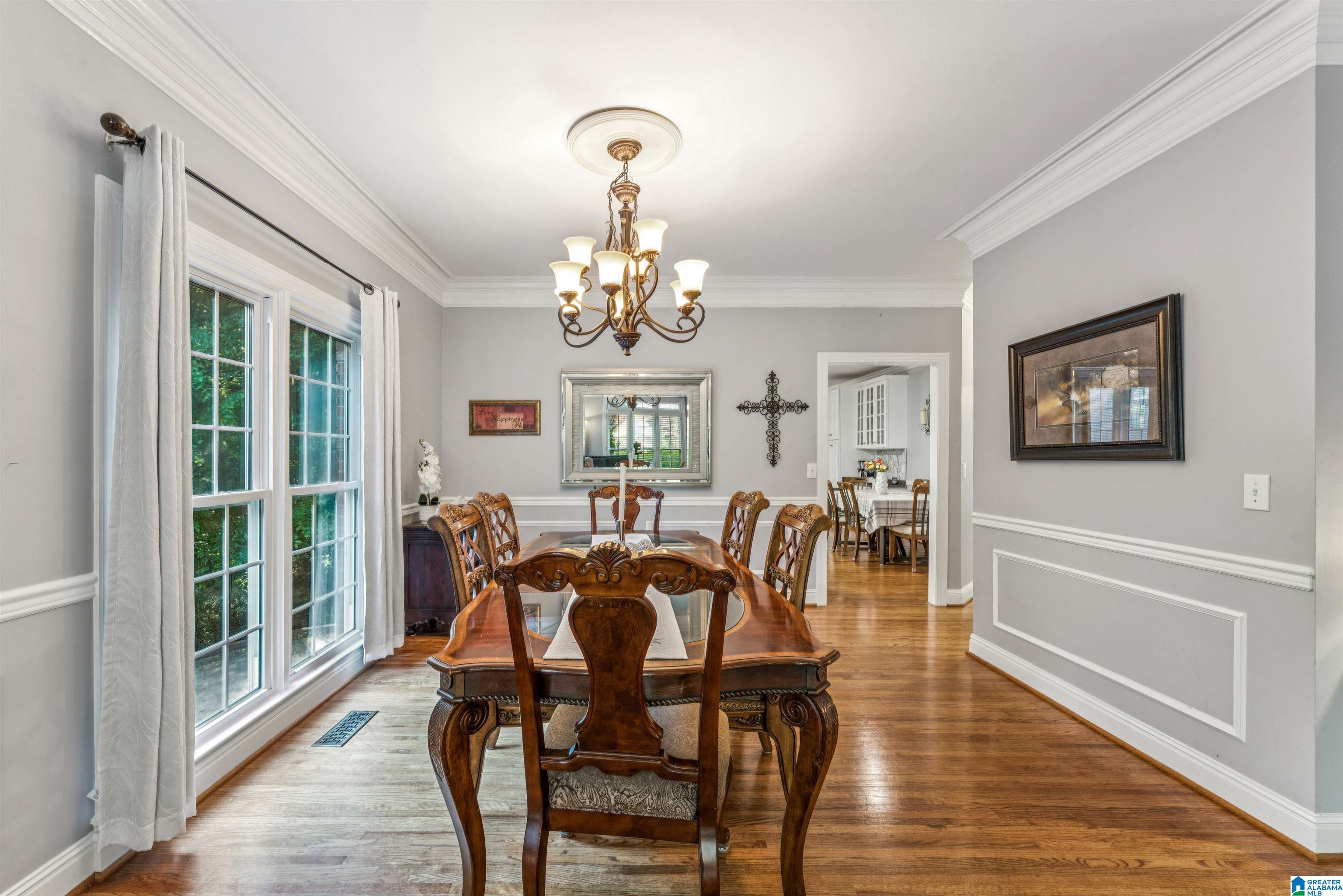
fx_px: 545
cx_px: 672
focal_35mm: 15
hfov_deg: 101.9
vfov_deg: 78.8
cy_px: 448
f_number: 13
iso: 400
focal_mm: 14.6
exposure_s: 4
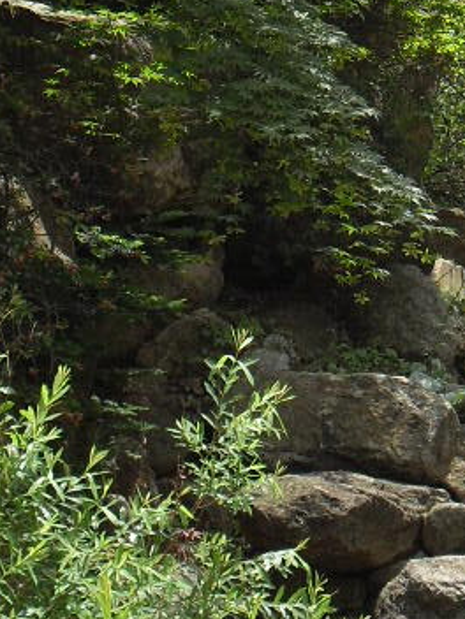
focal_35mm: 215
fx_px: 3851
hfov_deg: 6.9
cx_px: 576
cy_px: -79
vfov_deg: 9.1
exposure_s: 1/250
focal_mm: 11.8
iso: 80
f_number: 4
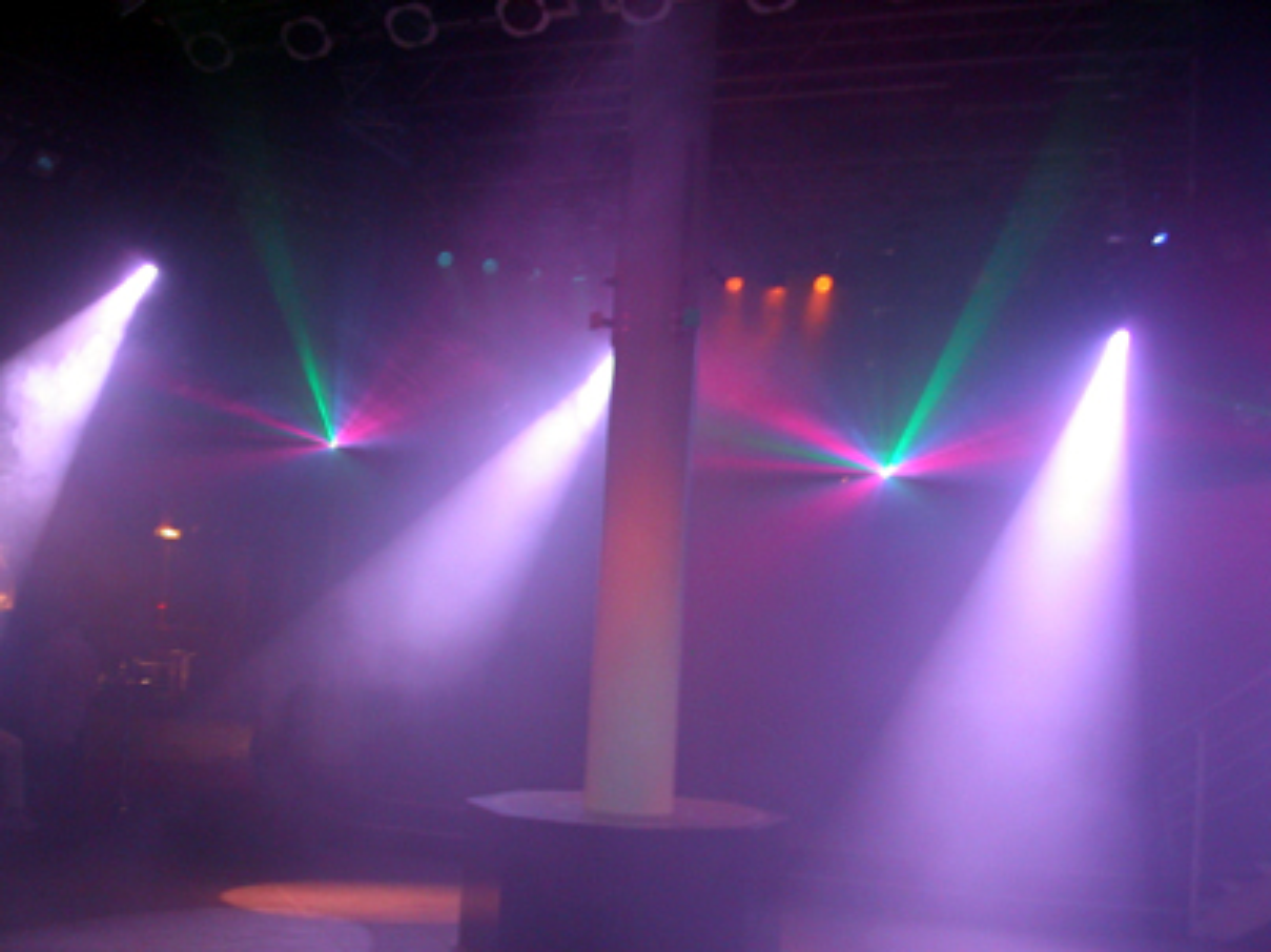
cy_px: 476
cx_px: 636
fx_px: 1395
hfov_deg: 49.0
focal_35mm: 38
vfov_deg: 37.7
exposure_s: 1/6
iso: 200
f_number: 2.8
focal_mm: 7.8
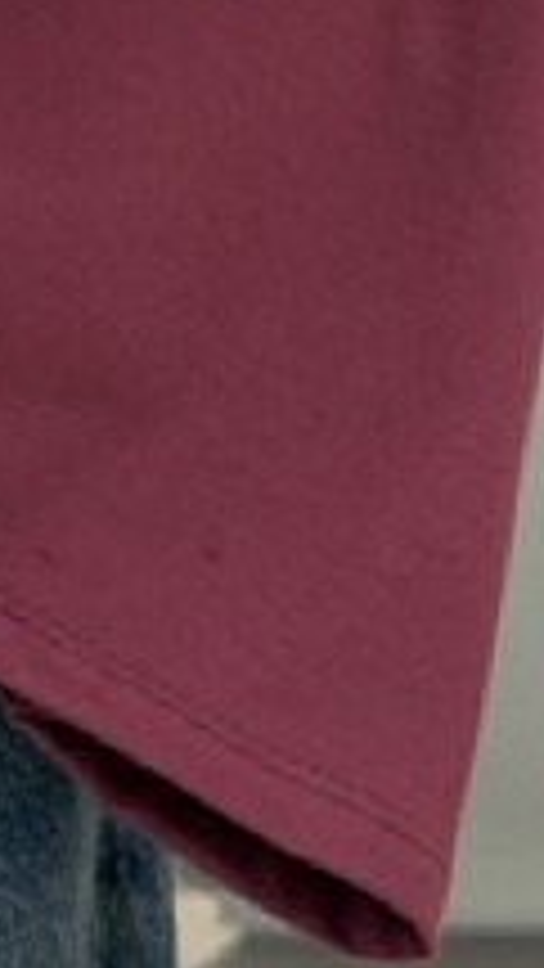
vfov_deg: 6.7
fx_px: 7972
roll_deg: +0.3
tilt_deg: -1.2
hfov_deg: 3.8
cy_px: -968
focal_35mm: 311
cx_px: -962
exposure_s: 1/52
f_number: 1.78
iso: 250
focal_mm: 6.76
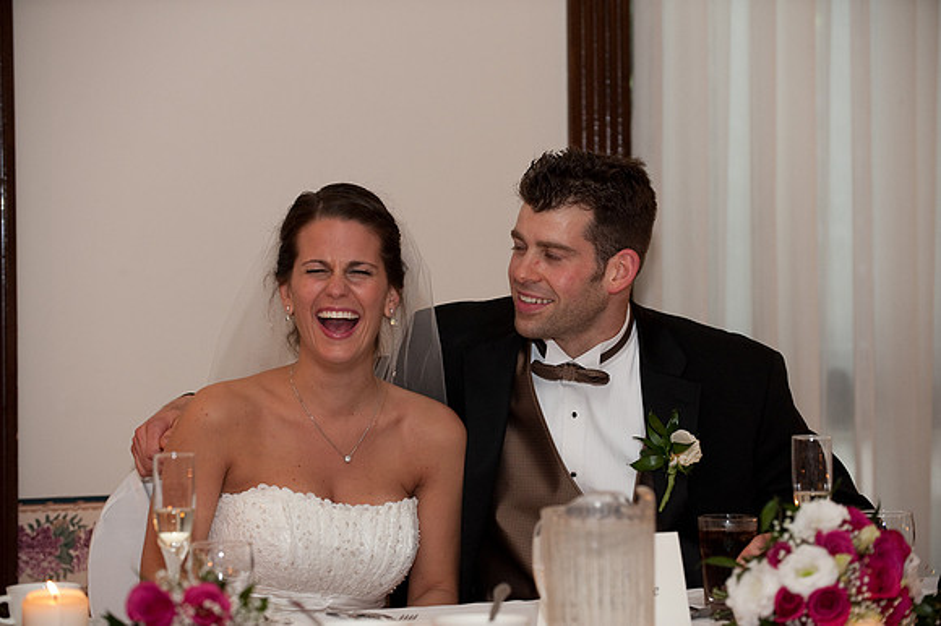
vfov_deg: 11.4
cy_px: 313
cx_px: 470
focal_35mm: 120
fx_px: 3135
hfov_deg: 17.1
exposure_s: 1/60
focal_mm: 120
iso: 1250
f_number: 4.5
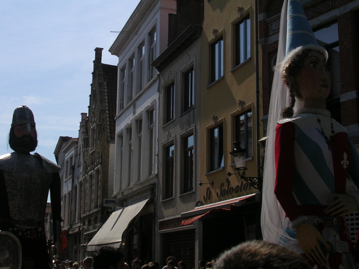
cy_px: 134
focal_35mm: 63
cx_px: 180
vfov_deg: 23.3
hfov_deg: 30.7
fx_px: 653
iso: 50
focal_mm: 9.6
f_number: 3.5
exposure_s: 1/1462
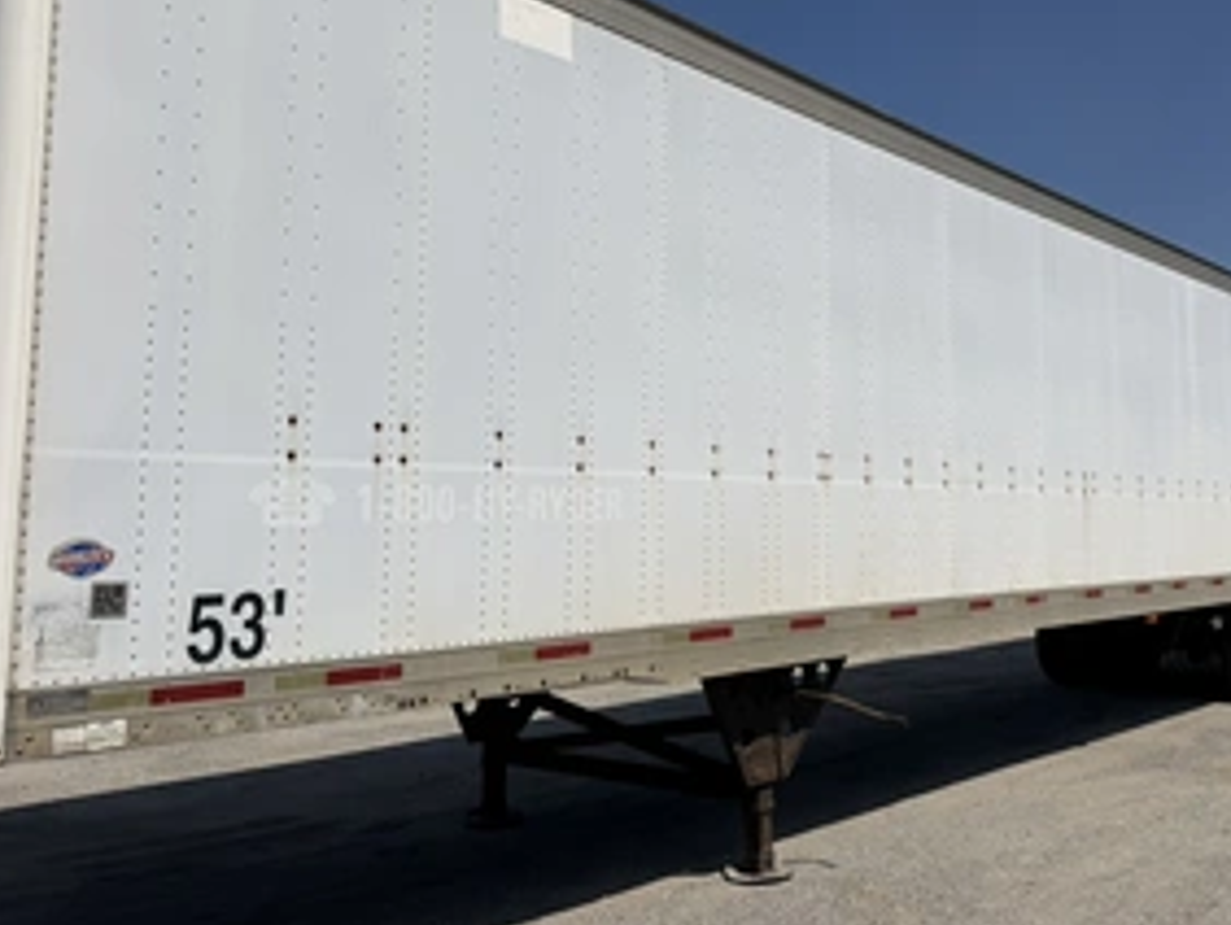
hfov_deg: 53.2
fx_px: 1210
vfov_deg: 41.8
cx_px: 786
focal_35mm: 34
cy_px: 406
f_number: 1.78
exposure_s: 1/14286
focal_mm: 6.76
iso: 80
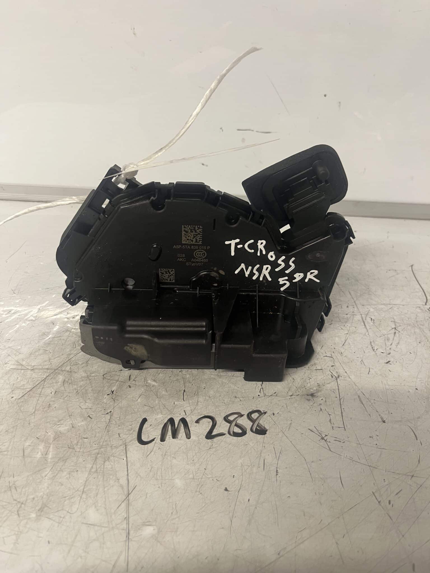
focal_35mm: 26
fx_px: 431
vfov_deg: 67.3
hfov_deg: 53.1
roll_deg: -3.8
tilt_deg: -33.0
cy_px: 286
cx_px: 215
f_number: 1.6
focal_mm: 5.1
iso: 100
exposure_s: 1/50
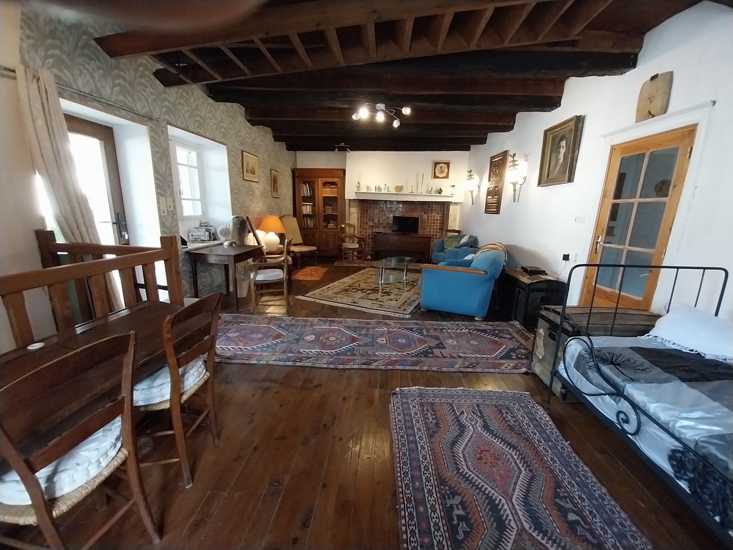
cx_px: 366
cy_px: 275
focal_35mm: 13
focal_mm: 1.13
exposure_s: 1/33.4
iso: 252
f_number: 2.2
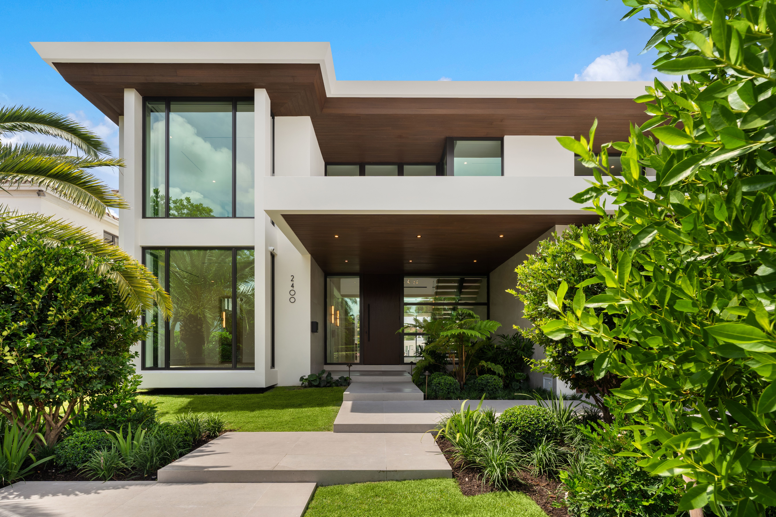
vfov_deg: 70.4
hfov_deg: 93.3
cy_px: 258
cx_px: 388
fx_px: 366
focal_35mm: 17
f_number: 11
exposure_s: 1/100
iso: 100
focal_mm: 17
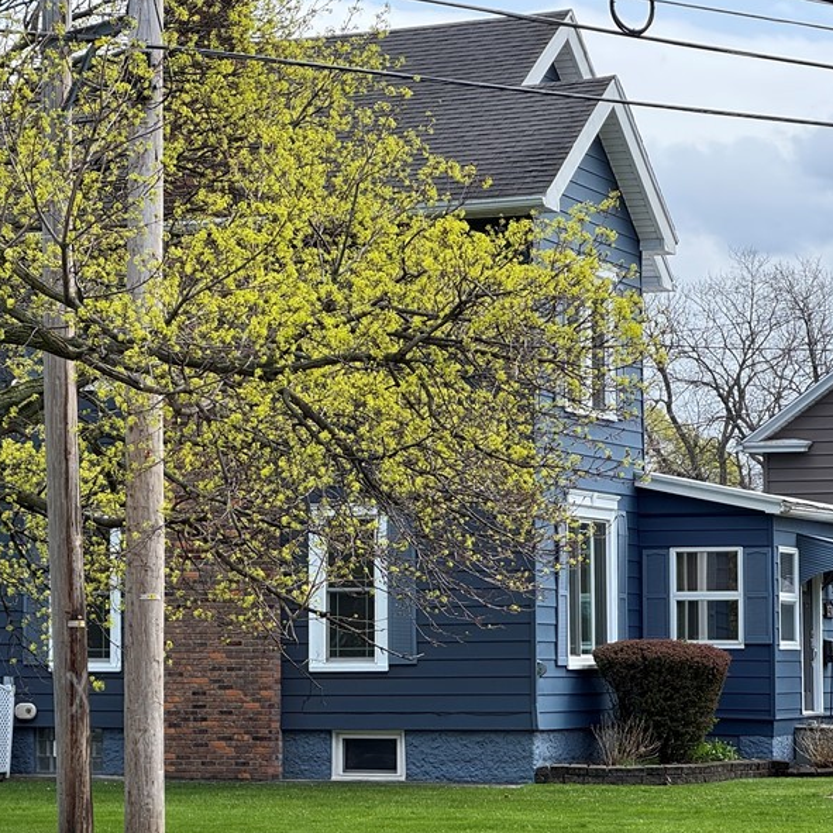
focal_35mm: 118
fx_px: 3213
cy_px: 512
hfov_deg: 14.7
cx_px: 231
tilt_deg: +3.3
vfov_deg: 14.8
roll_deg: -0.3
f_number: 2.8
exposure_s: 1/253
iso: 25
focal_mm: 9
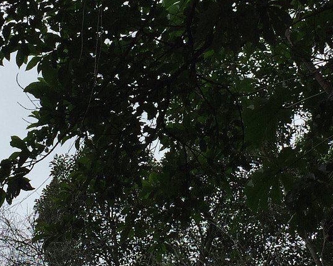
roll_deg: -11.2
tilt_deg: +44.3
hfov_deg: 22.5
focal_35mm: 85
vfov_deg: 18.0
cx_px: 184
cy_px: 81
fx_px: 837
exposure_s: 1/1412
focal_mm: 4.15
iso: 32
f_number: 2.2
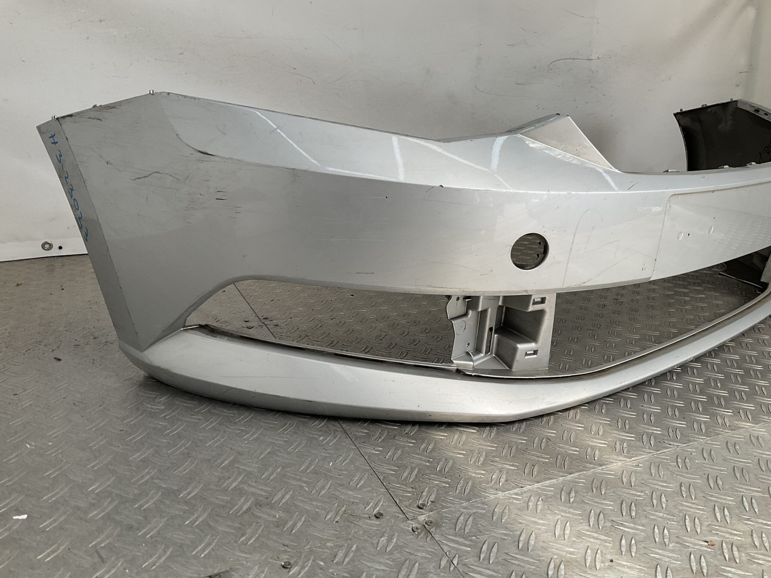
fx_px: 646
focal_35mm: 29
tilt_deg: -18.9
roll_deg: -2.9
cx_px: 386
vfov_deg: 48.2
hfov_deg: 61.7
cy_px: 289
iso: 16
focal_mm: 3
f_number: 1.8
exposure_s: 1/568
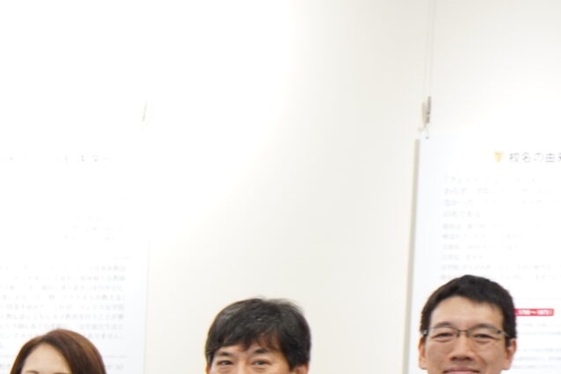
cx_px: -467
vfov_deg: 11.1
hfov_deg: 15.1
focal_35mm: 117
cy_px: 621
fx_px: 1823
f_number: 3.5
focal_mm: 29
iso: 400
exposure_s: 1/30
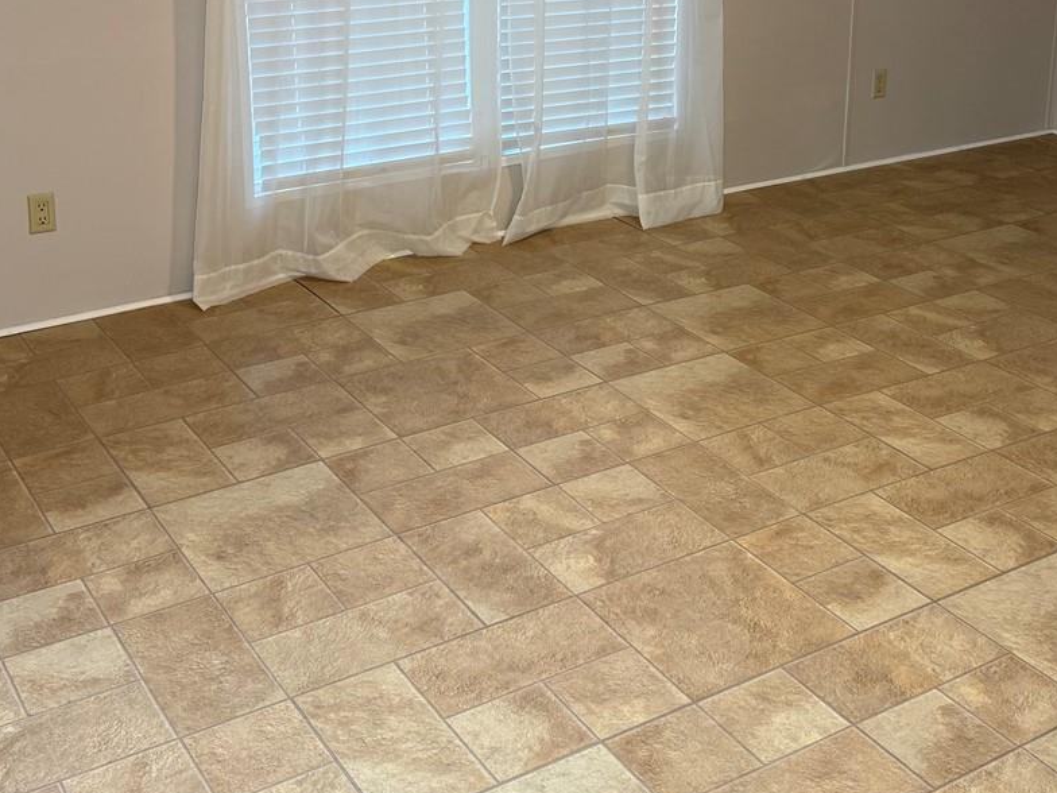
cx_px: 642
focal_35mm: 49
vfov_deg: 28.9
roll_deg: -1.3
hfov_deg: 38.7
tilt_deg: -14.9
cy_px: 134
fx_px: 1496
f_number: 1.78
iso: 200
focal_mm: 6.76
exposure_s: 1/120
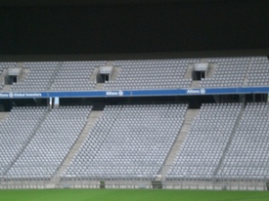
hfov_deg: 11.9
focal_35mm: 166
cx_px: 115
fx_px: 1289
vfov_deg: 8.9
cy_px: 128
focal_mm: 18.9
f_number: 5.9
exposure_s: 1/60
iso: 200
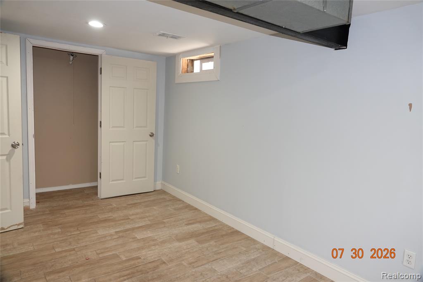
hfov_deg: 73.8
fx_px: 282
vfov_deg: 53.1
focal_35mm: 24
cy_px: 141
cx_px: 212
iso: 200
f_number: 2.4
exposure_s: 1/30
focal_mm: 8.8
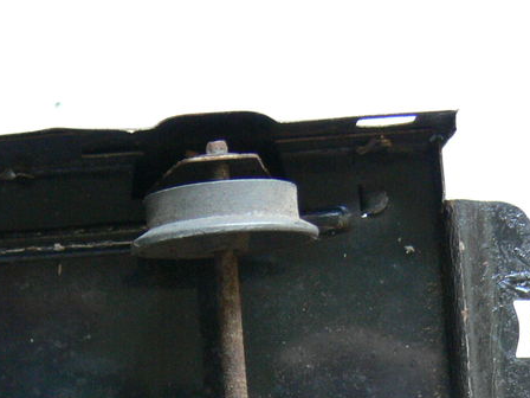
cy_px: 426
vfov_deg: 10.9
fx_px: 2052
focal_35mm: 134
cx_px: -27
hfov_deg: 14.4
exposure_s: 1/15
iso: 200
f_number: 3.2
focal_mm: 11.1
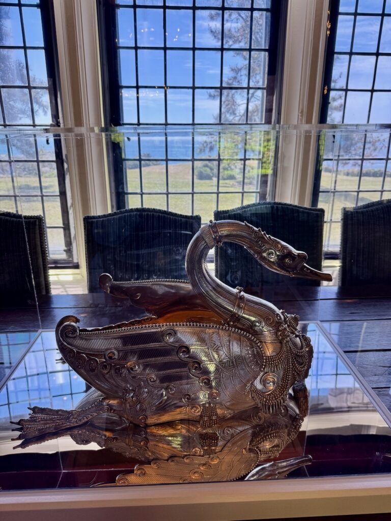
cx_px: 196
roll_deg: +0.4
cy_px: 260
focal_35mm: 24
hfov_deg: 56.8
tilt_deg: -19.0
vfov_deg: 71.6
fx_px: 361
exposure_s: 1/120
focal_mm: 6.76
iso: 125
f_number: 1.78
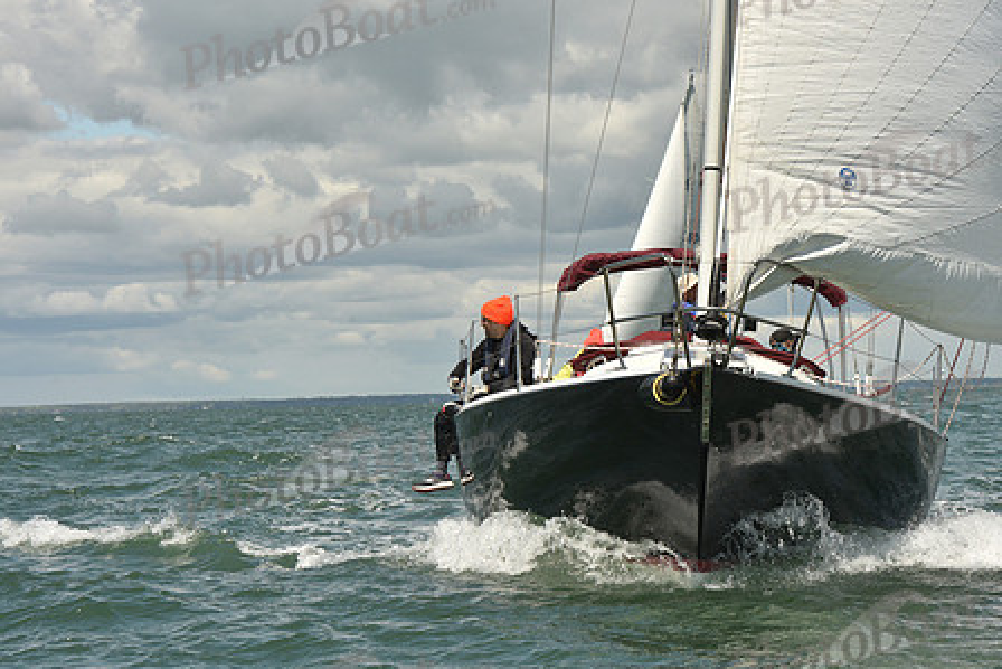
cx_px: 613
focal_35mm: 136
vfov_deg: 10.1
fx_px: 3786
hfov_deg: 15.1
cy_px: 323
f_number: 13
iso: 320
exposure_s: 1/800
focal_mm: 105
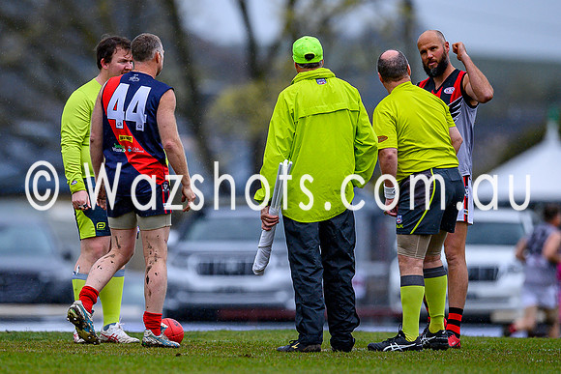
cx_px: 167
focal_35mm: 897
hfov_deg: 2.3
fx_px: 13987
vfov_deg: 1.5
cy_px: 195
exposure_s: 1/1250
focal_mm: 500
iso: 400
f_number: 4
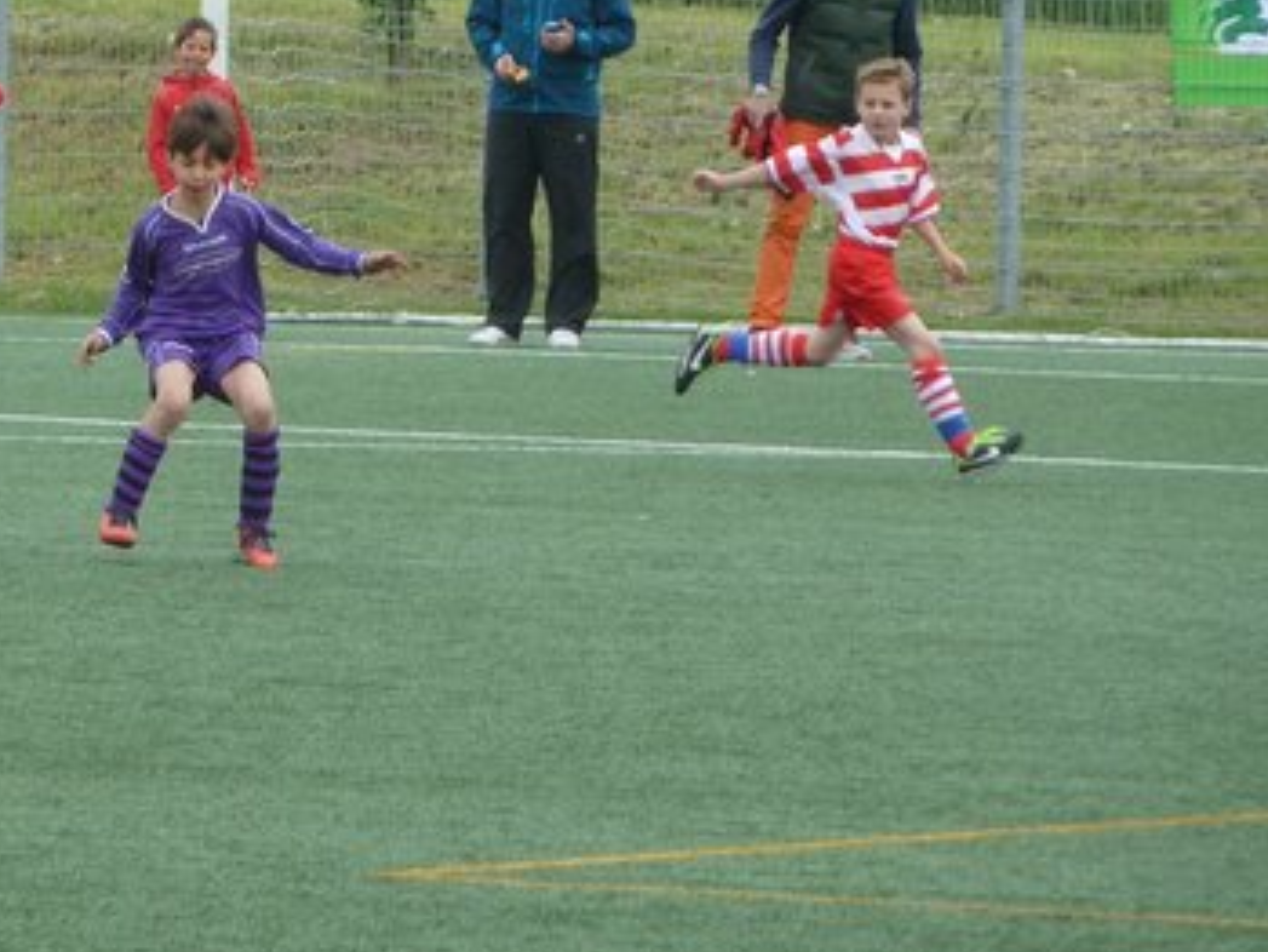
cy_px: 274
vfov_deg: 2.7
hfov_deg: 3.6
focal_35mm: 557
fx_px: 20410
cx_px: 225
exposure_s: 1/250
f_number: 4.8
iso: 160
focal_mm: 45.7
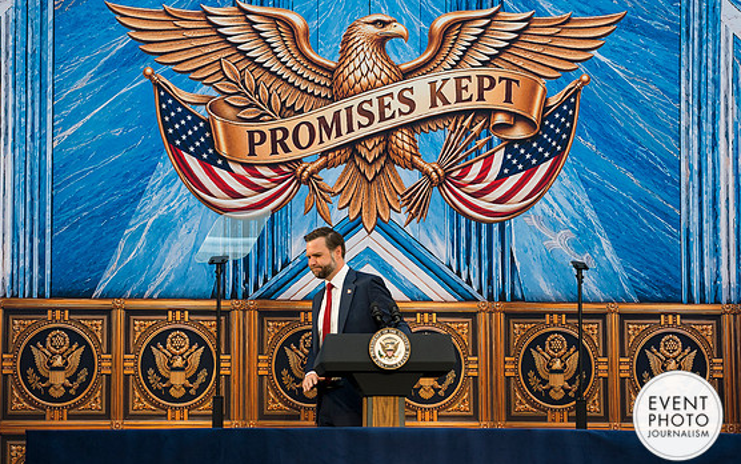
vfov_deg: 12.7
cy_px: 247
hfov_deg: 20.2
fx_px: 2081
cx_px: 381
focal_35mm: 103
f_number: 2.8
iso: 320
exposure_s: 1/320
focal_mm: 65
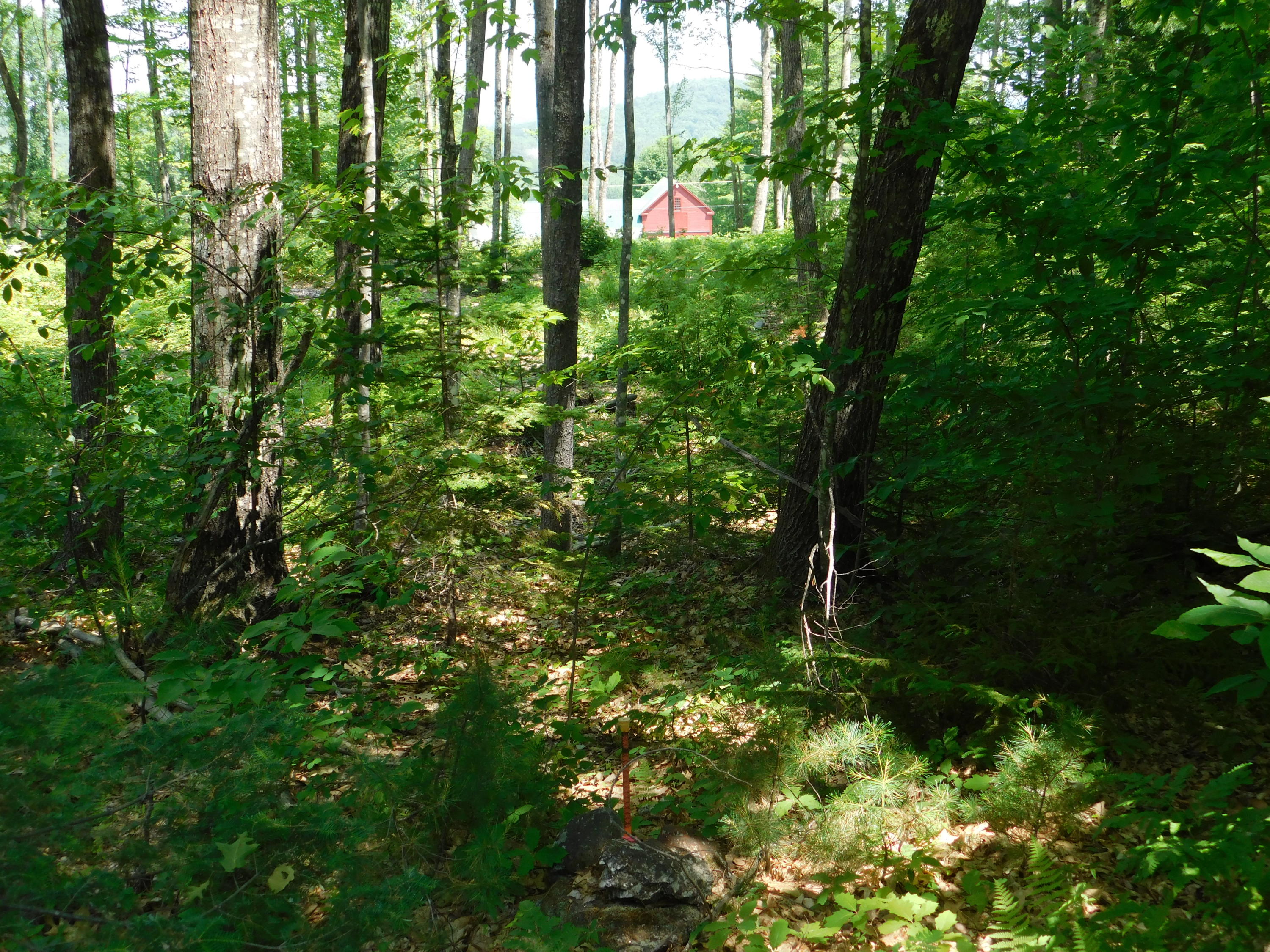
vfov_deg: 36.0
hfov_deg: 46.8
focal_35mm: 40
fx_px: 1468
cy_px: 476
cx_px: 635
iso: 125
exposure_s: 1/200
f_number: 3.6
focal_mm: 7.1
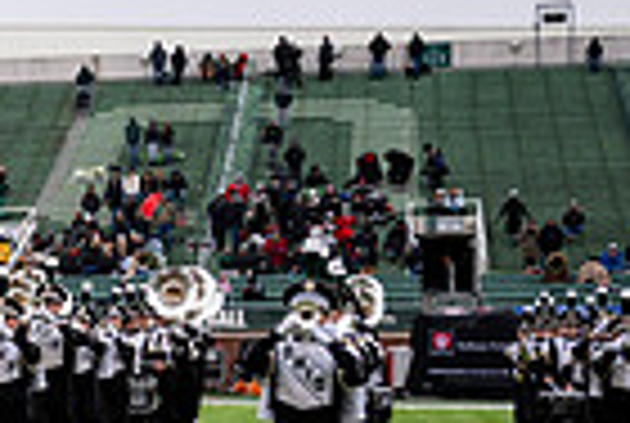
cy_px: 335
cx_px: -500
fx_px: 2245
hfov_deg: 14.2
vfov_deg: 10.7
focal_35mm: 128
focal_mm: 31
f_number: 2.8
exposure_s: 1/500
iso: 100
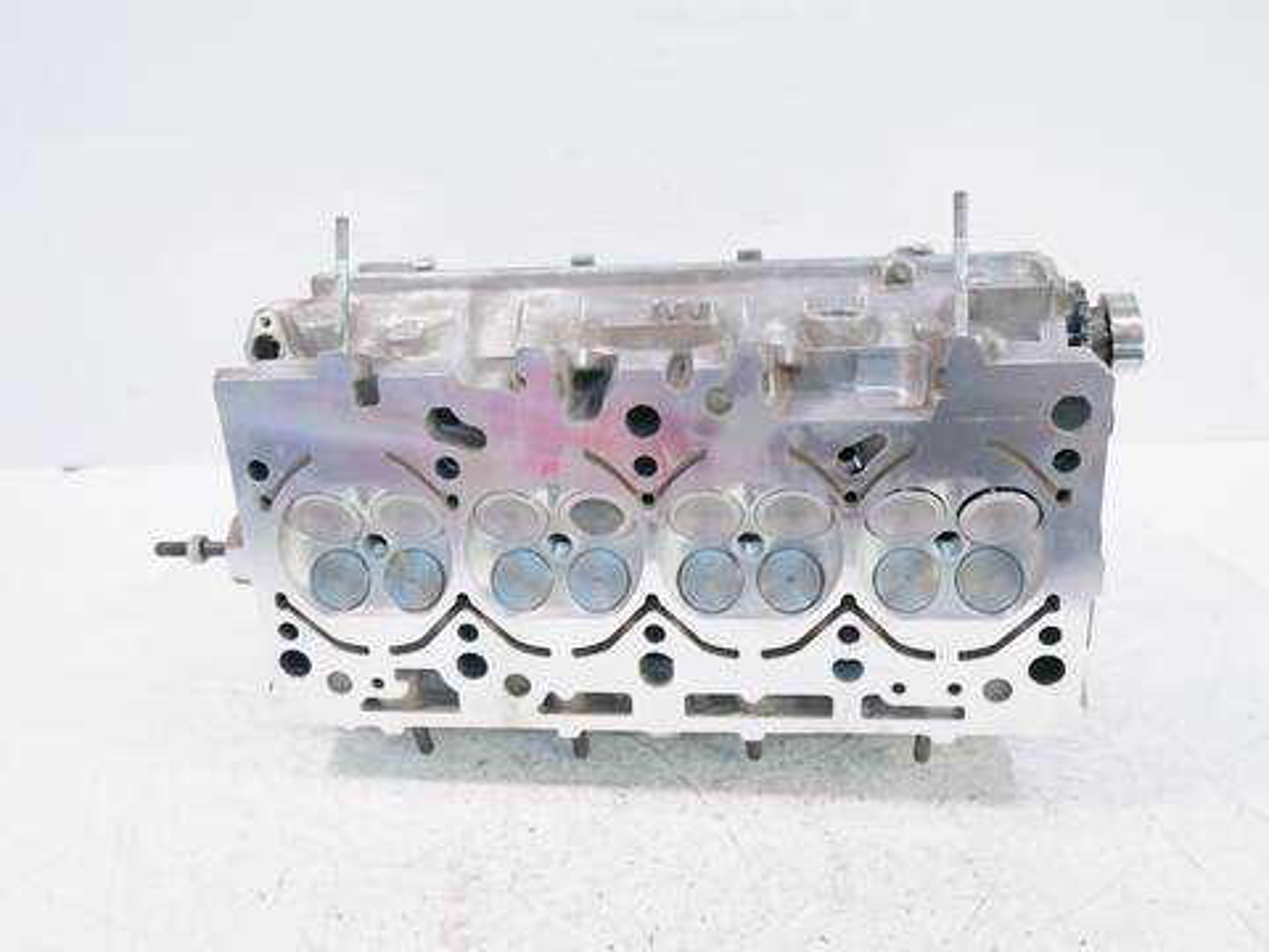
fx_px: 1173
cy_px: 476
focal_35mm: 32
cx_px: 634
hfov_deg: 56.8
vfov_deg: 44.2
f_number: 3.9
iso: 320
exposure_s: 1/60
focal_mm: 16
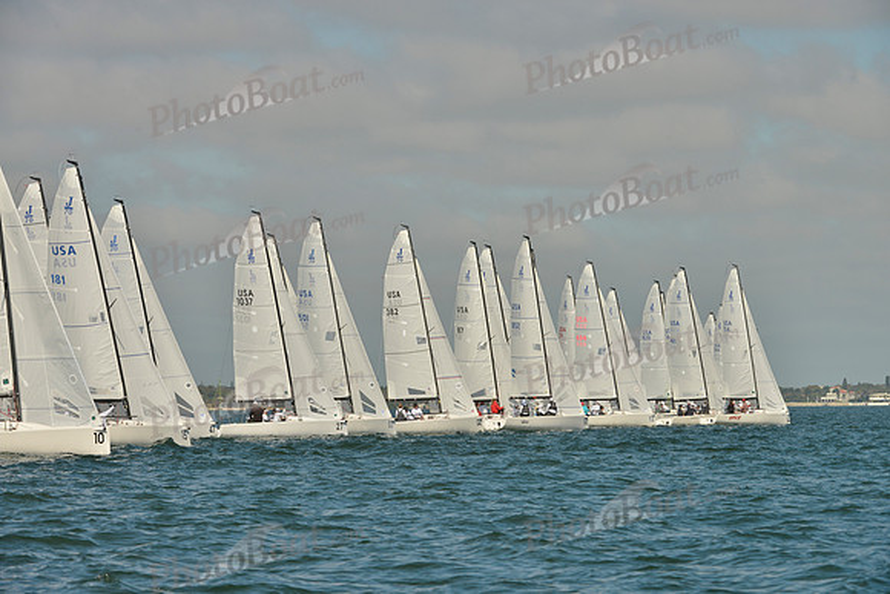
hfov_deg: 10.3
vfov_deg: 6.9
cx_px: 445
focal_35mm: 200
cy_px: 297
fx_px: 4945
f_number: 11
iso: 280
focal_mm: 200
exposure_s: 1/800
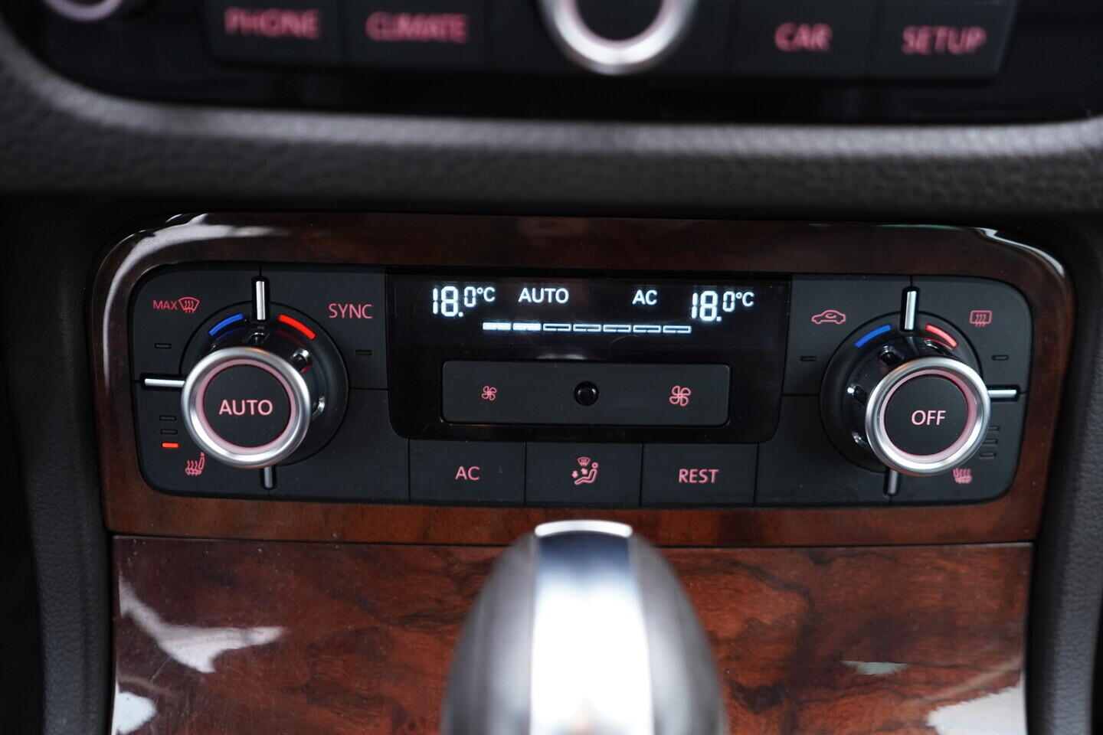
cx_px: 552
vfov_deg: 36.9
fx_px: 1103
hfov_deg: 53.1
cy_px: 368
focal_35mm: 36
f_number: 2.8
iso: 500
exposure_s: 1/40
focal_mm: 24
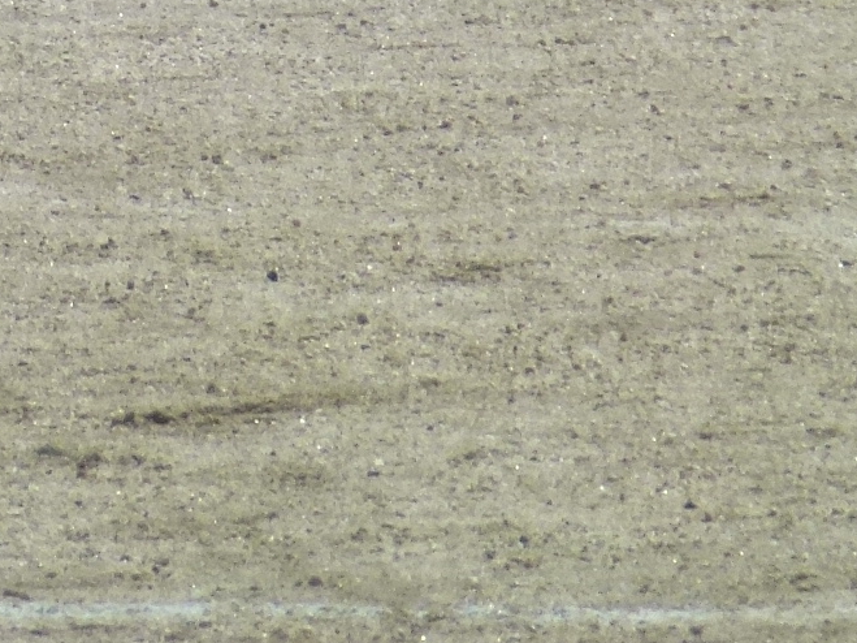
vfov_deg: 1.0
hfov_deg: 1.3
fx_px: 36906
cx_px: -642
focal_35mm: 1491
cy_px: -568
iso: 160
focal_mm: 68.8
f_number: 5.9
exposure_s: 1/800
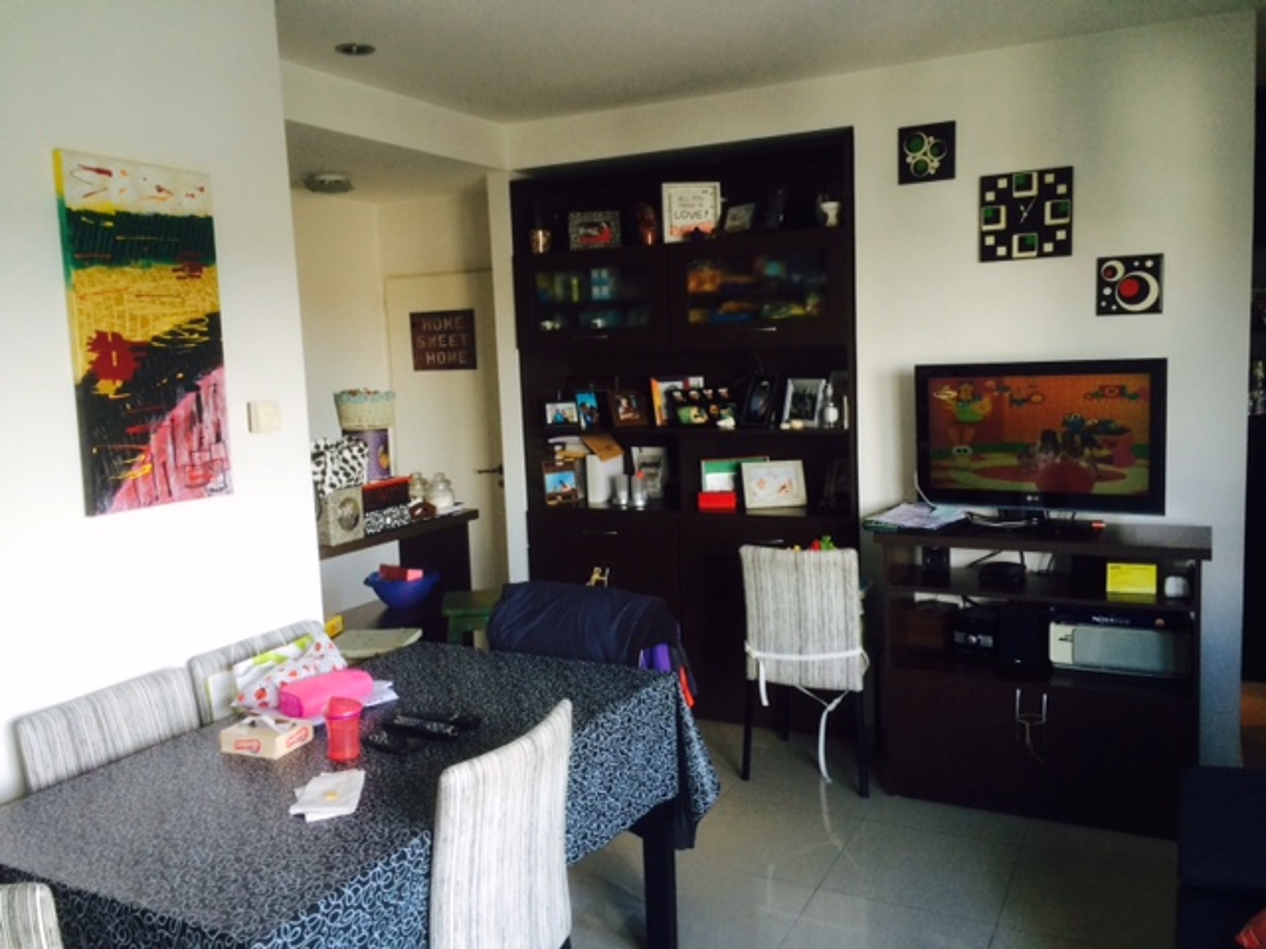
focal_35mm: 29
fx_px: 1061
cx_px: 633
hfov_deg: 61.7
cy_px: 474
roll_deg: +3.6
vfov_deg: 48.2
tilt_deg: -6.7
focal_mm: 4.15
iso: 40
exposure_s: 1/30
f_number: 2.2
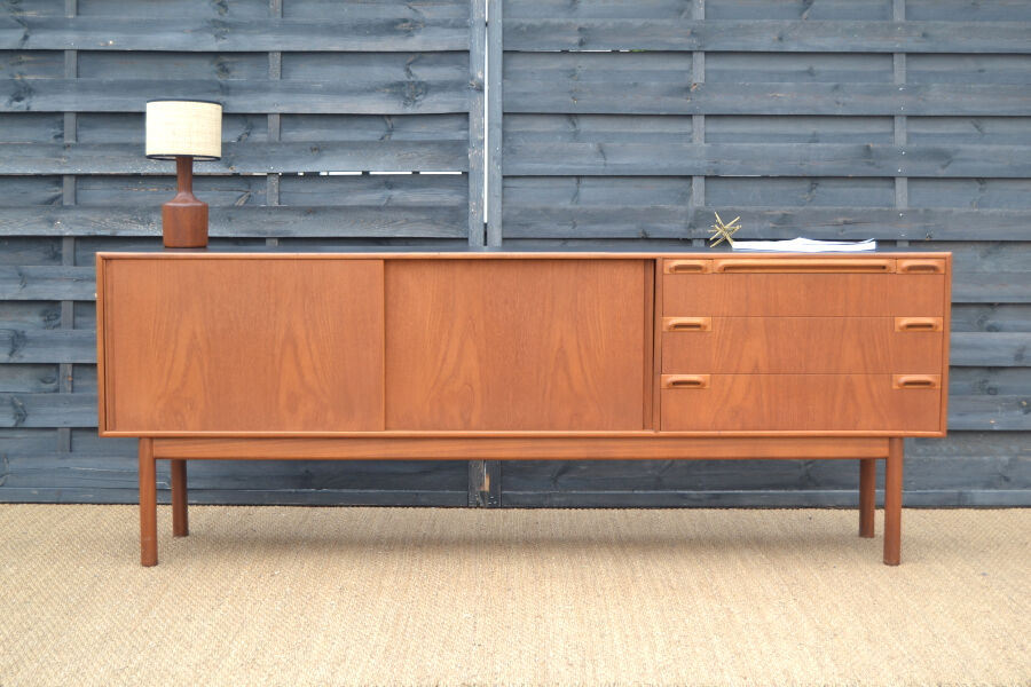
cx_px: 516
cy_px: 344
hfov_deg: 35.1
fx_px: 1632
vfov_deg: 23.8
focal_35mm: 57
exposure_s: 1/125
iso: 250
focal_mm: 38
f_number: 5.6
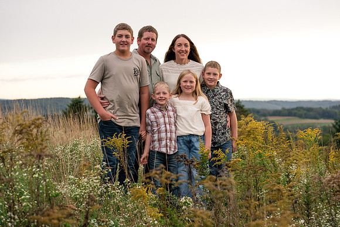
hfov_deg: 23.0
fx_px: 834
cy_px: 113
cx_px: 167
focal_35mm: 88
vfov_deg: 15.5
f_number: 4.5
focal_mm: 85
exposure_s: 1/320
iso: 640
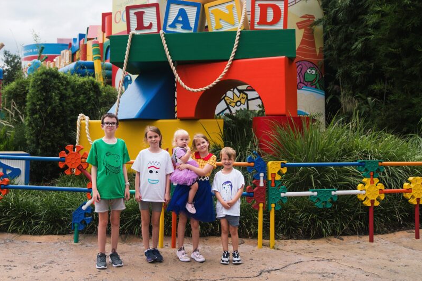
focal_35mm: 40
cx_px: 202
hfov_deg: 48.5
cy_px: 113
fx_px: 469
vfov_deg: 33.3
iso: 800
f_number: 2.8
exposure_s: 1/3200
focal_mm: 31
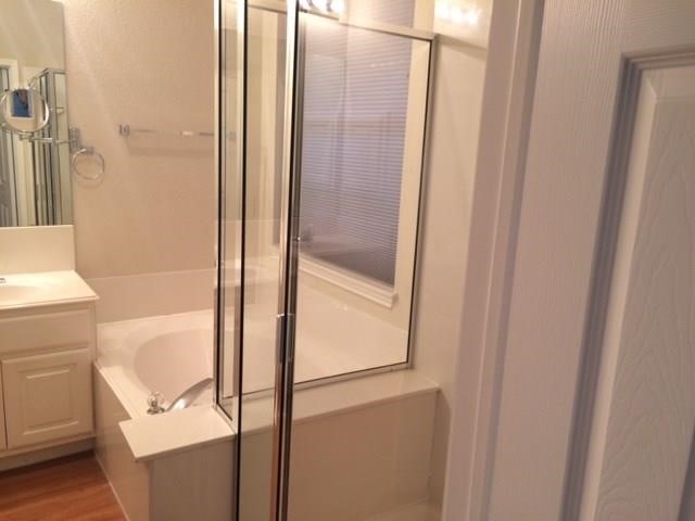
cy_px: 260
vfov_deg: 48.2
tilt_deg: -10.9
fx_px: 582
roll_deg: -2.4
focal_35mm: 29
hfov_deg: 61.7
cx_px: 348
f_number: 2.2
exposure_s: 1/30
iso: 64
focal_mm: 4.15
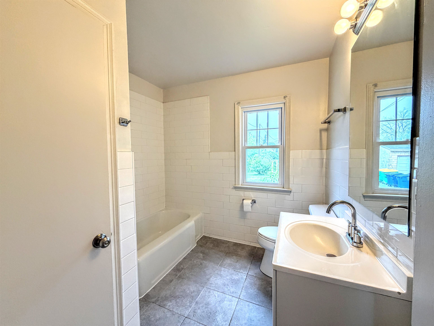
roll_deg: +0.6
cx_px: 217
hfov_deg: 102.1
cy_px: 163
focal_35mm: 14
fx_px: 176
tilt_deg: -2.8
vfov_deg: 85.7
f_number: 2.2
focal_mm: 2.22
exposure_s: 1/120
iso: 160
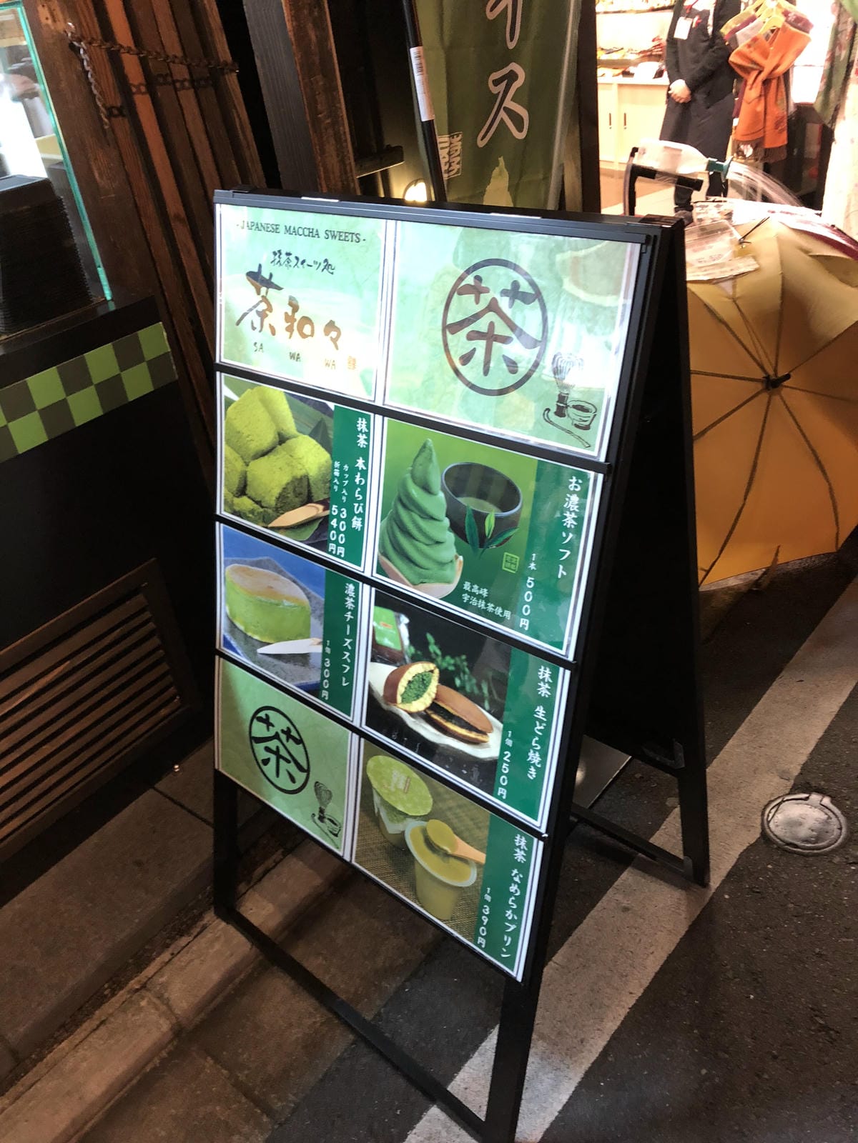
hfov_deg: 48.2
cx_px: 429
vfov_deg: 61.7
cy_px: 572
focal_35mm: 29
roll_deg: +10.3
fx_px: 958
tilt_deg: -34.6
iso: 100
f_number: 1.8
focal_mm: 3.99
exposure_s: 1/9
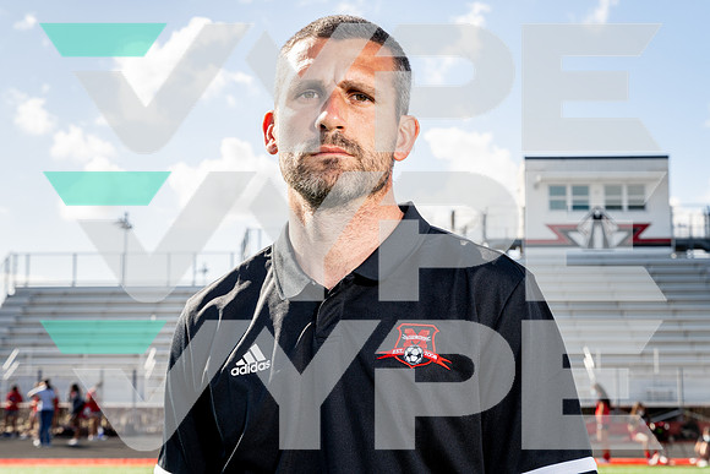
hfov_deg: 32.4
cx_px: 355
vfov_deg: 21.9
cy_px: 237
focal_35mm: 62
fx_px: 1223
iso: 250
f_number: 10
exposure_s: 1/250
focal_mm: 62
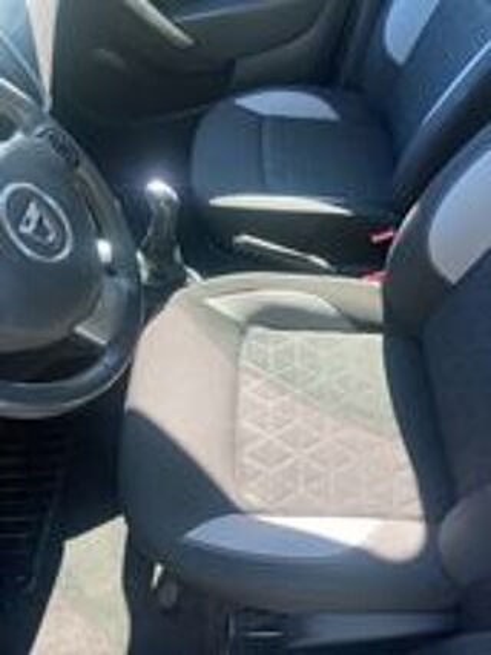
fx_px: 530
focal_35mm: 28
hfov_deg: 49.7
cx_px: 246
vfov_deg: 63.5
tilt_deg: -51.8
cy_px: 328
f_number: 1.8
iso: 25
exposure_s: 1/121
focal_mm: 3.99
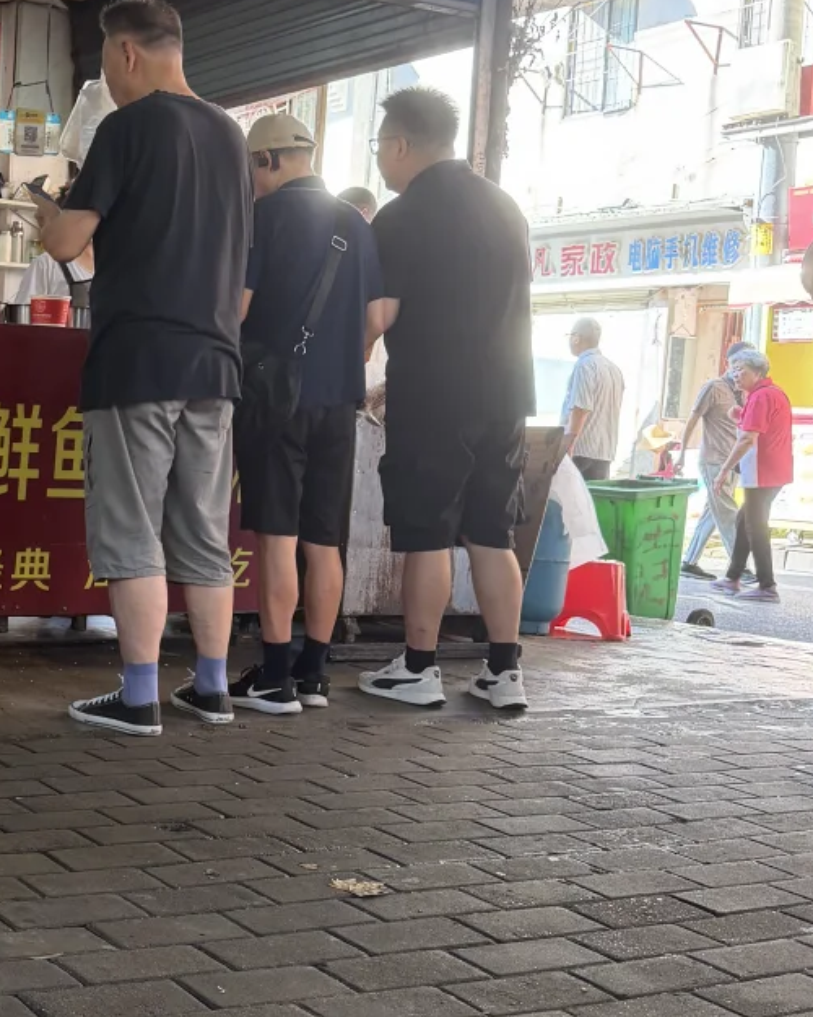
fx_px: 1624
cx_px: -2
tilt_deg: -6.2
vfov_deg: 34.7
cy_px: 561
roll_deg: -2.2
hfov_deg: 26.6
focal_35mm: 54
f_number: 1.78
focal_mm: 6.76
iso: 160
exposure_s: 1/121
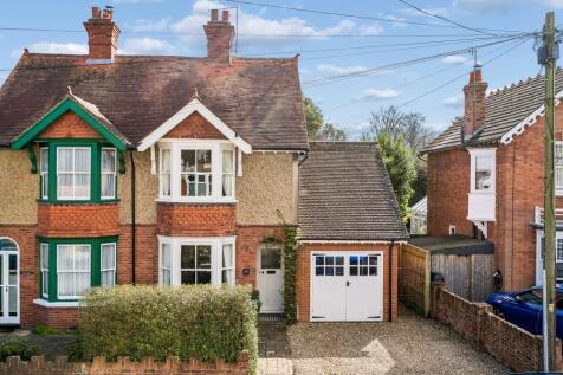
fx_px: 547
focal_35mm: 35
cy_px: 188
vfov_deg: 37.8
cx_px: 282
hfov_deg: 54.5
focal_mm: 35
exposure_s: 1/640
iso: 320
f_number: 9
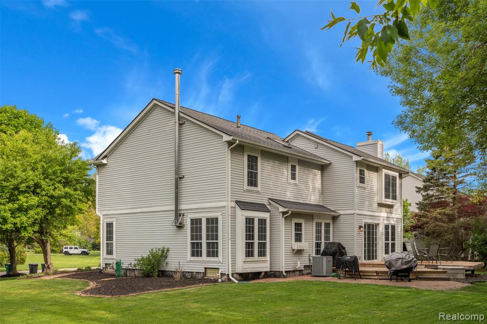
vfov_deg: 37.8
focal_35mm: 35
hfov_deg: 54.4
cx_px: 244
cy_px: 162
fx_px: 473
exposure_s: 1/160
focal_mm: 35
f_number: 9
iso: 100
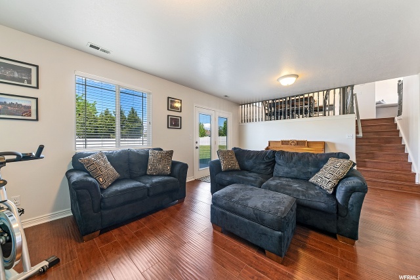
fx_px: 140
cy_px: 140
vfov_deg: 90.0
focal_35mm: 12
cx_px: 210
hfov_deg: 112.6
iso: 64
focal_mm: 12
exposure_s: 1/2.5
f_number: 8
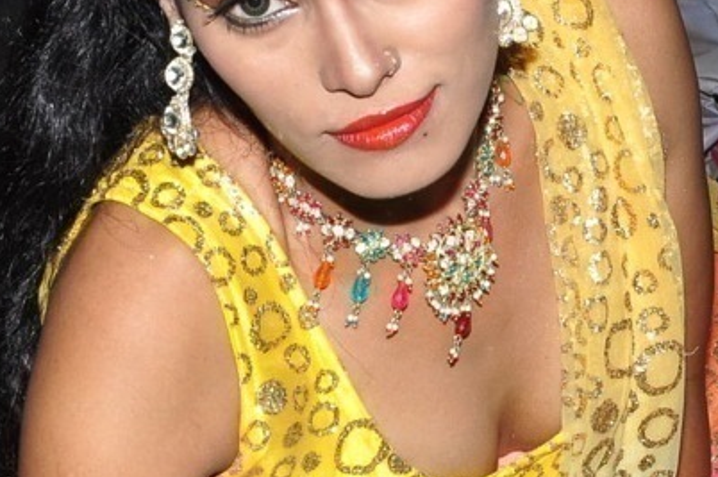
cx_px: 516
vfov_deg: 7.6
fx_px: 3566
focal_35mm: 179
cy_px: 340
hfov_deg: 11.5
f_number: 13
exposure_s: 1/125
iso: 400
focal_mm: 40
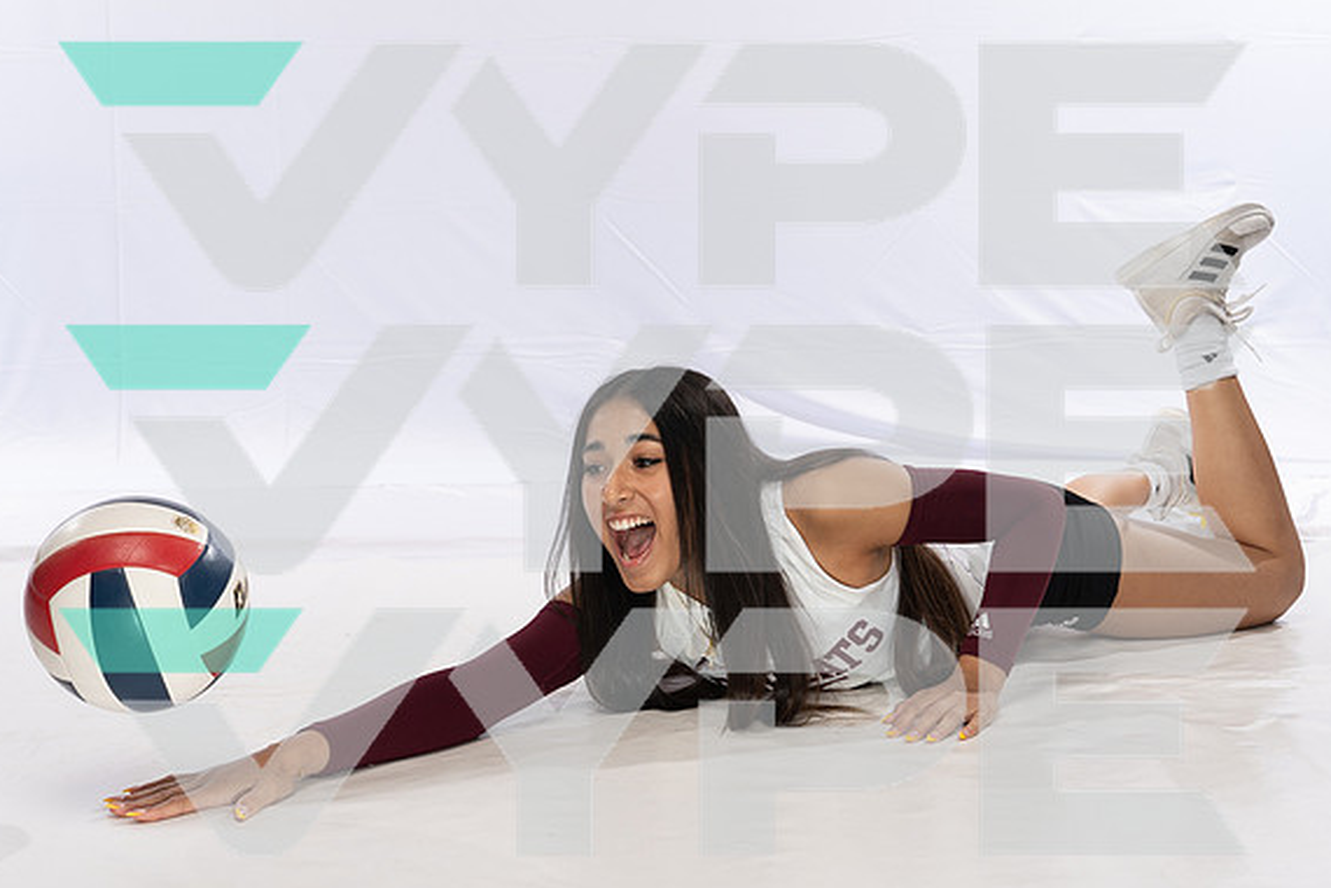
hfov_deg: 36.2
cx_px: 729
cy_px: 501
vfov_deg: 24.6
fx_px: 2033
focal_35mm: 55
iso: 160
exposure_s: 1/250
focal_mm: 41
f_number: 6.3
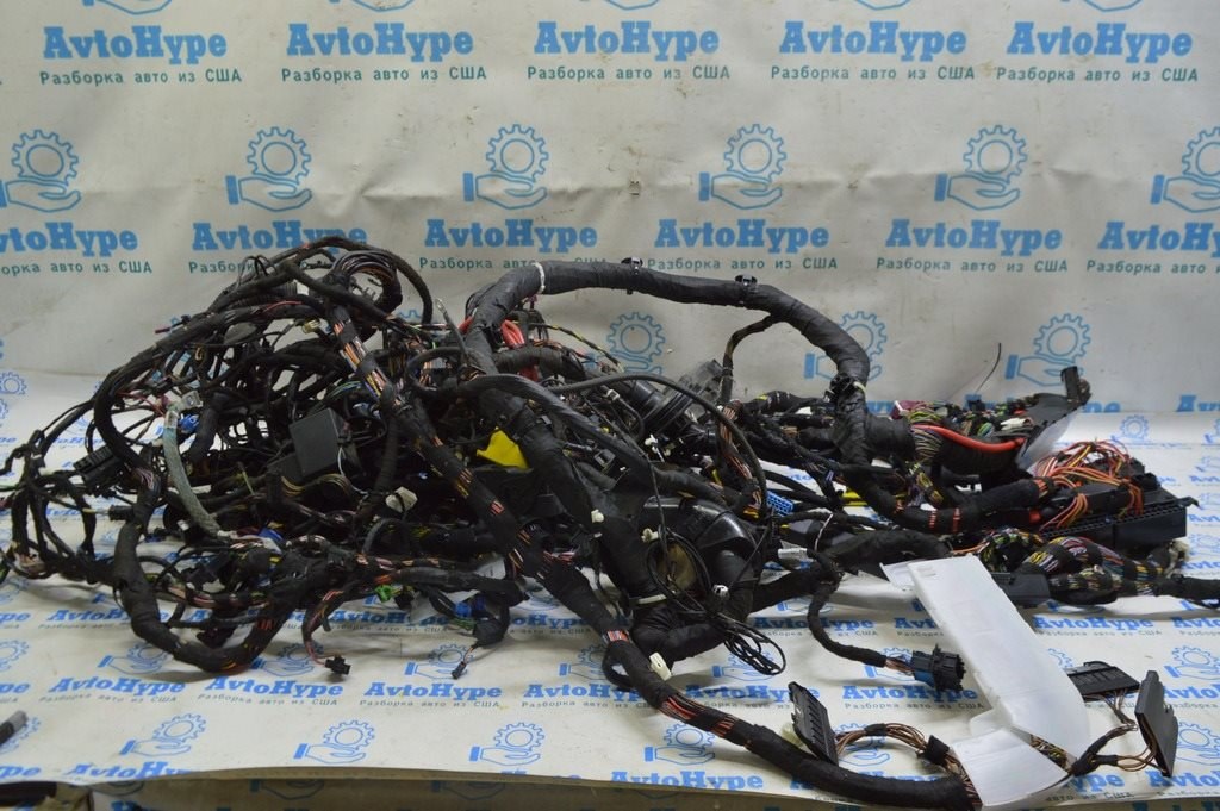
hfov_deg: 62.0
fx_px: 1016
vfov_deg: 43.5
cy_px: 406
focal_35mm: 30
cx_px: 610
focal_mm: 20
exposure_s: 1/20
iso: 400
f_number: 5.6
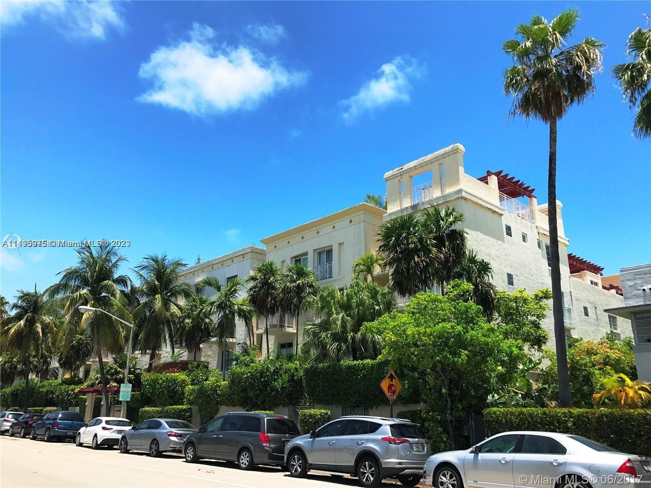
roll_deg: -1.0
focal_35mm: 28
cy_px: 244
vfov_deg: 49.7
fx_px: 527
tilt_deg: +19.5
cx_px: 326
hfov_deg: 63.4
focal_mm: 3.99
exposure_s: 1/2179
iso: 20
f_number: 1.8
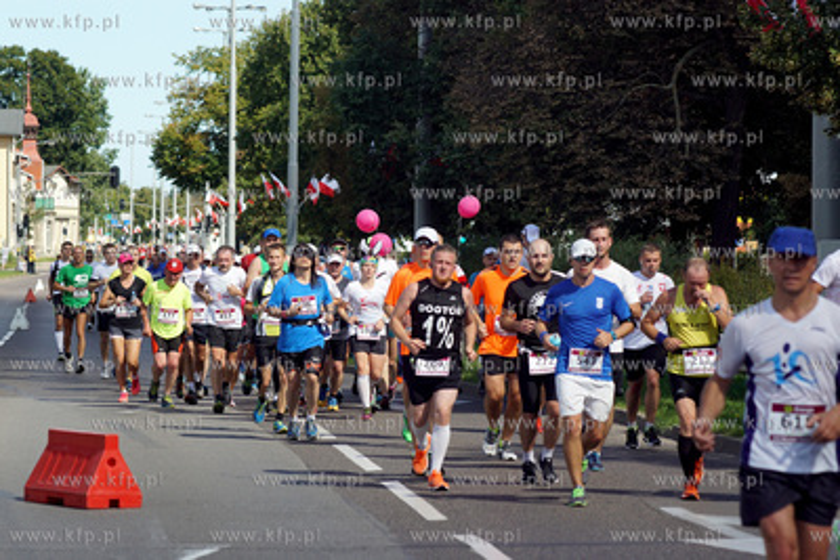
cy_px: 280
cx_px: 420
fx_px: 4551
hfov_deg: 10.5
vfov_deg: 7.0
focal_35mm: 195
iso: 250
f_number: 5.6
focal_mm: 130
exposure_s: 1/640
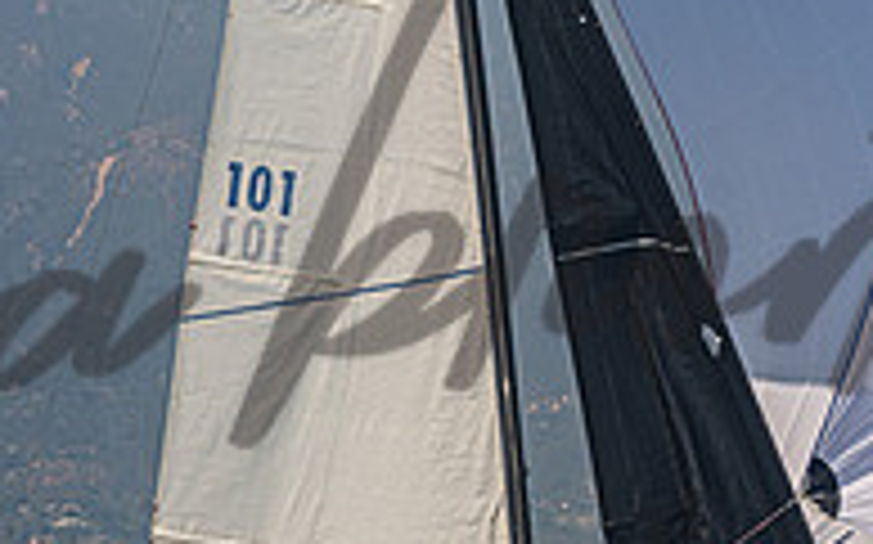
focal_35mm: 405
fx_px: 9630
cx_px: 596
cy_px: 241
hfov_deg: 5.2
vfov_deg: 3.2
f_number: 8
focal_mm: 130
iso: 400
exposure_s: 1/2000
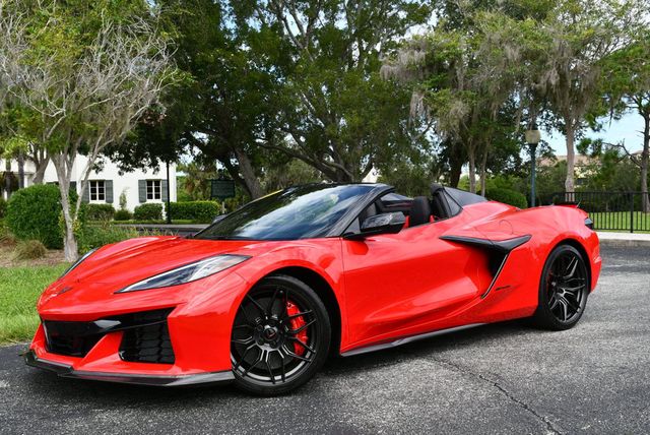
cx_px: 325
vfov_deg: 33.5
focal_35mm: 40
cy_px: 218
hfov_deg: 48.4
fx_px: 723
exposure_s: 1/250
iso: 140
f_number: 8
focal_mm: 20
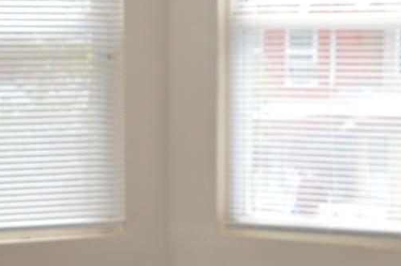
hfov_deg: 18.4
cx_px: 268
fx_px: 1235
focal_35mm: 111
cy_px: 209
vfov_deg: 12.3
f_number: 3.5
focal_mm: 18
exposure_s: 1/100
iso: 100
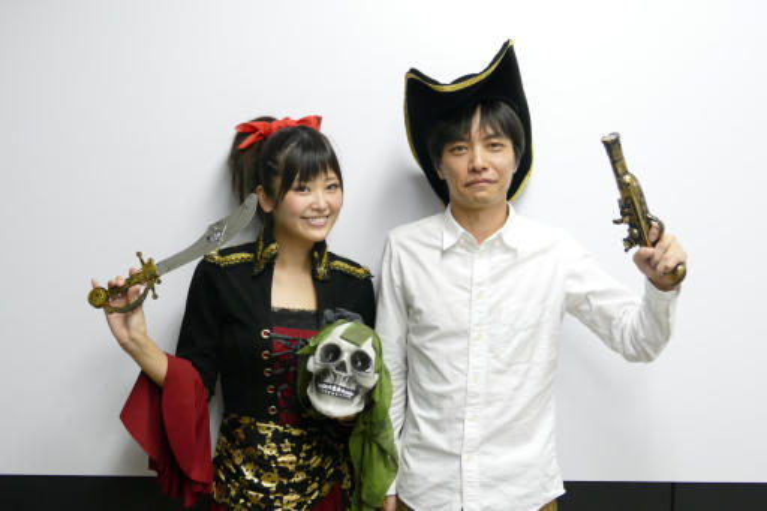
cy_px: 256
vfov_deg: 33.4
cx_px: 384
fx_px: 852
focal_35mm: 40
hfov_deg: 48.5
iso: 800
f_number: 3.2
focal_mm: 14.76
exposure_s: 1/80
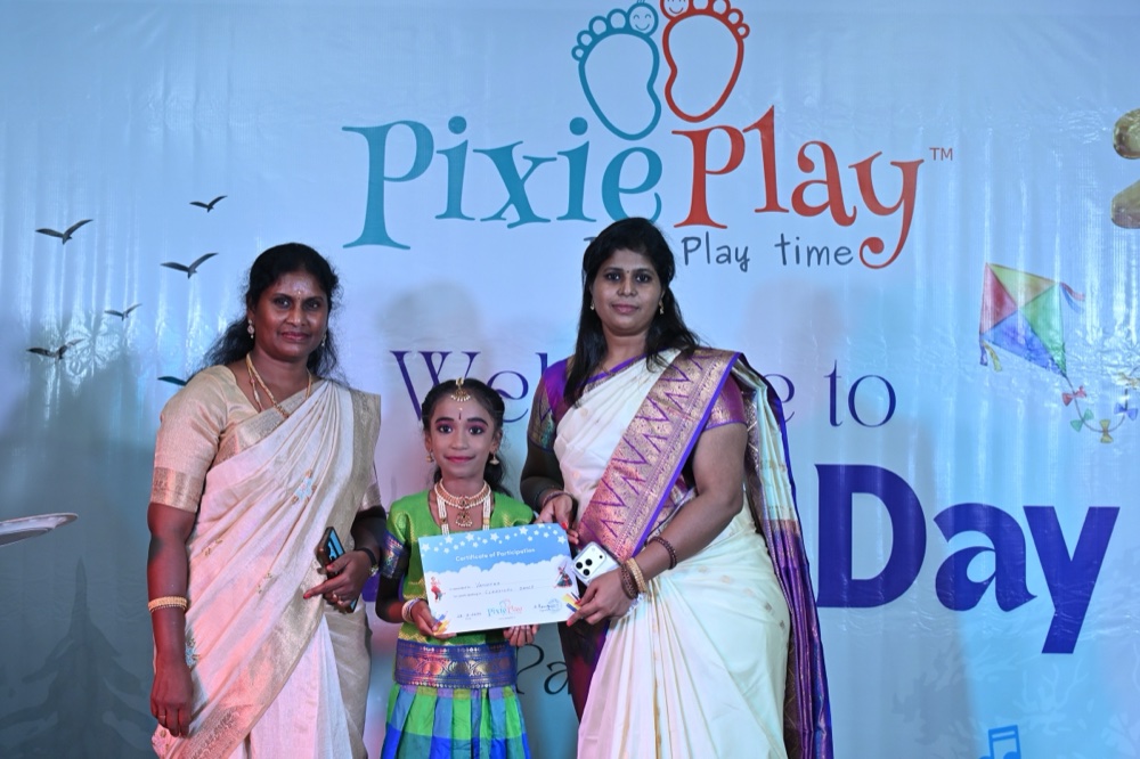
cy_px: 380
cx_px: 570
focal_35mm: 55
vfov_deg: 24.6
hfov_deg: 36.3
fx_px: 1741
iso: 800
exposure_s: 1/160
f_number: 7.1
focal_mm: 55
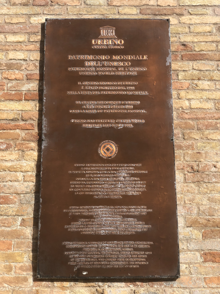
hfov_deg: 28.0
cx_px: 110
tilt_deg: +13.9
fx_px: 441
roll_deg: +0.3
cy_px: 147
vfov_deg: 36.8
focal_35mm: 52
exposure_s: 1/510
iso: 16
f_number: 2.4
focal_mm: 6
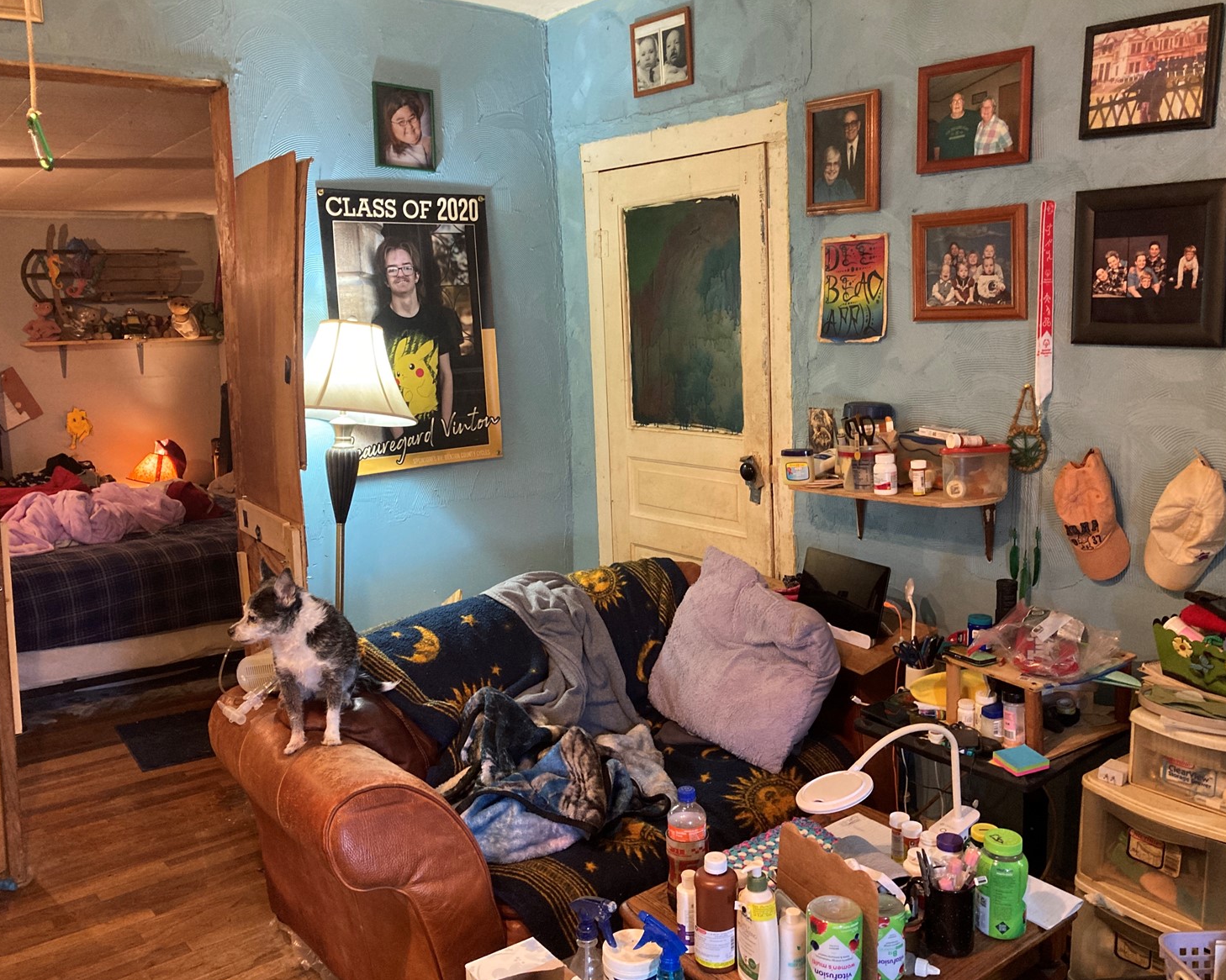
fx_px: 1088
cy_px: 486
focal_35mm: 30
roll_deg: -0.7
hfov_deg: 58.8
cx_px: 639
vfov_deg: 48.5
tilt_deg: -6.6
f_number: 1.8
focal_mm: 3.99
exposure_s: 1/30
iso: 400
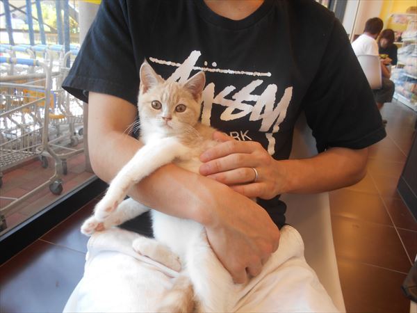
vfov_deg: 53.1
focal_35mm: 26
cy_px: 156
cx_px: 208
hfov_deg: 67.3
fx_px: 313
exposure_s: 1/40
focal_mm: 4.6
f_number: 3.2
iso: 80
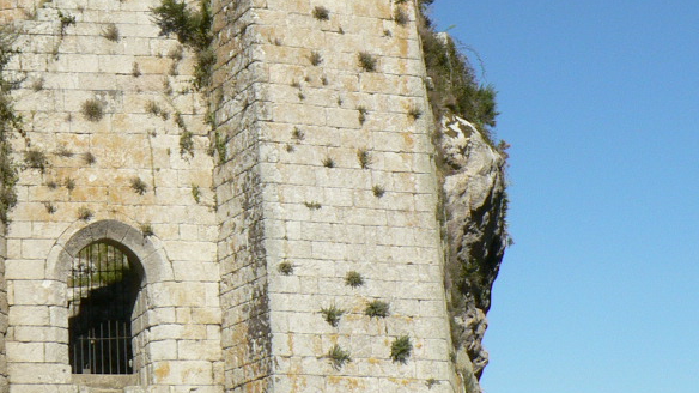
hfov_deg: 23.6
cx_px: -10
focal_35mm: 86
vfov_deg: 13.9
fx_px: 1593
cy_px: 34
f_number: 5.6
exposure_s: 1/500
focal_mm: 6
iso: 100
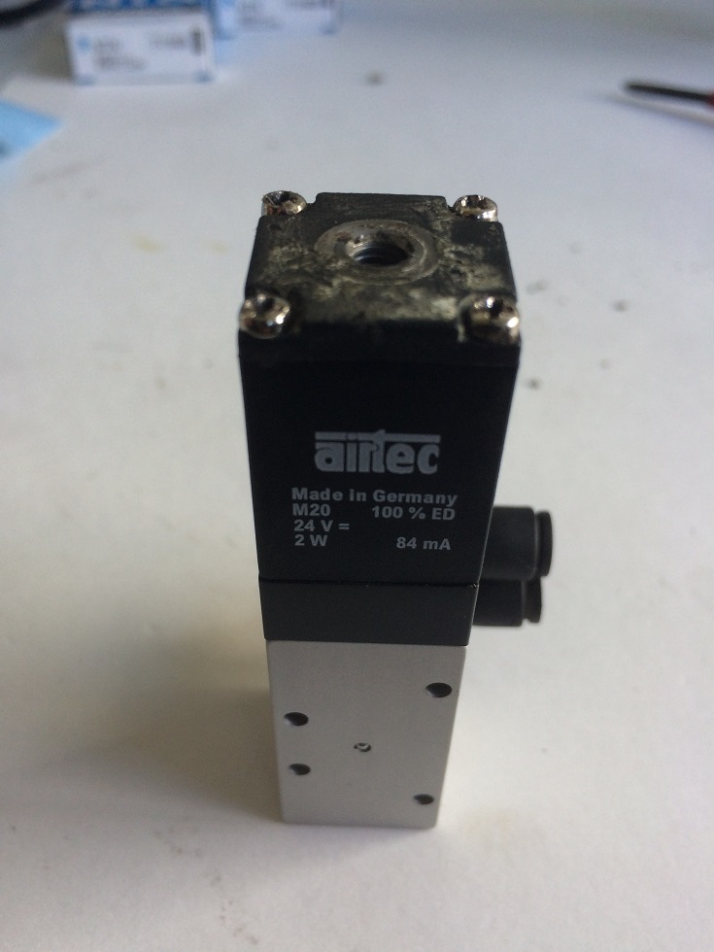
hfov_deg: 48.2
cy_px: 476
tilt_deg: -43.8
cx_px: 357
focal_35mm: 29
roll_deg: +0.1
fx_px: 798
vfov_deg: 61.7
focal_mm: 4.15
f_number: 2.2
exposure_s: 1/100
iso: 64
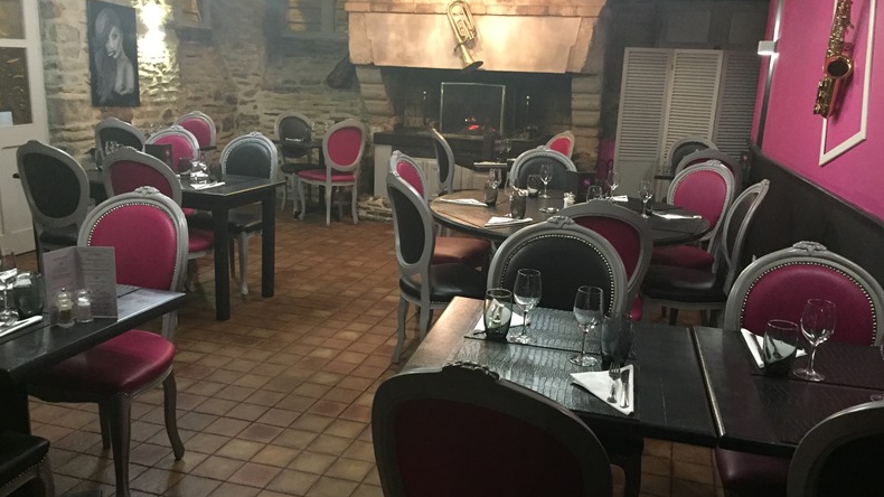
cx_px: 445
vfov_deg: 36.6
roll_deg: -2.6
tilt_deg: -15.2
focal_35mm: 32
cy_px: 270
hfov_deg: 61.0
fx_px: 750
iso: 320
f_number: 2.2
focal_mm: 4.15
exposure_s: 1/17
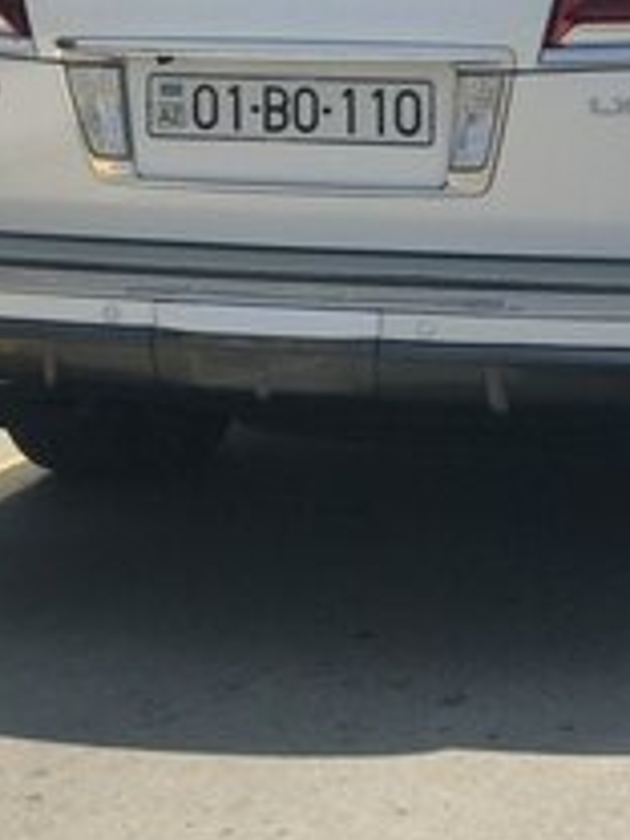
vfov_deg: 14.2
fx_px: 3300
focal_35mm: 136
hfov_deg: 10.9
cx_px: 549
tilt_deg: -3.0
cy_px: -81
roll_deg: -1.6
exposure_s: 1/1473
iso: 20
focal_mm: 6.6
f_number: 2.8
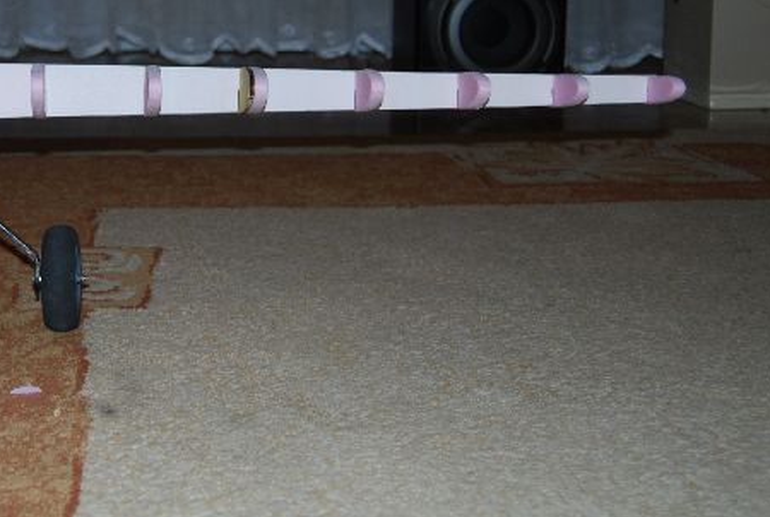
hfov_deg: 30.7
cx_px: 176
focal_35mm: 64
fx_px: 1372
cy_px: 72
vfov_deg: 21.0
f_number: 4
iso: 200
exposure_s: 1/60
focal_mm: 24
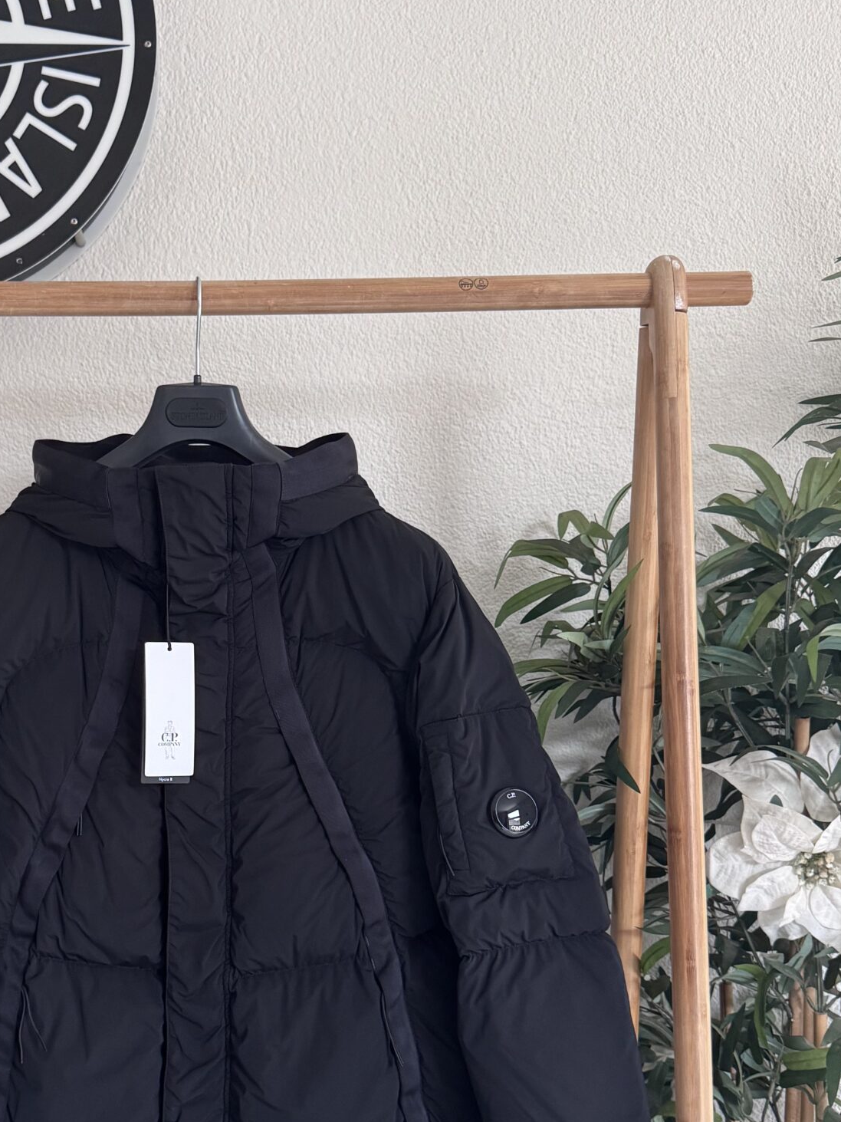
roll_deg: +0.2
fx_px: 1361
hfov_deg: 33.7
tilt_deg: -1.4
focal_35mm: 42
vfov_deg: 44.4
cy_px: 708
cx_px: 212
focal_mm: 6.76
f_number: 1.78
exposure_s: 1/60
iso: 400
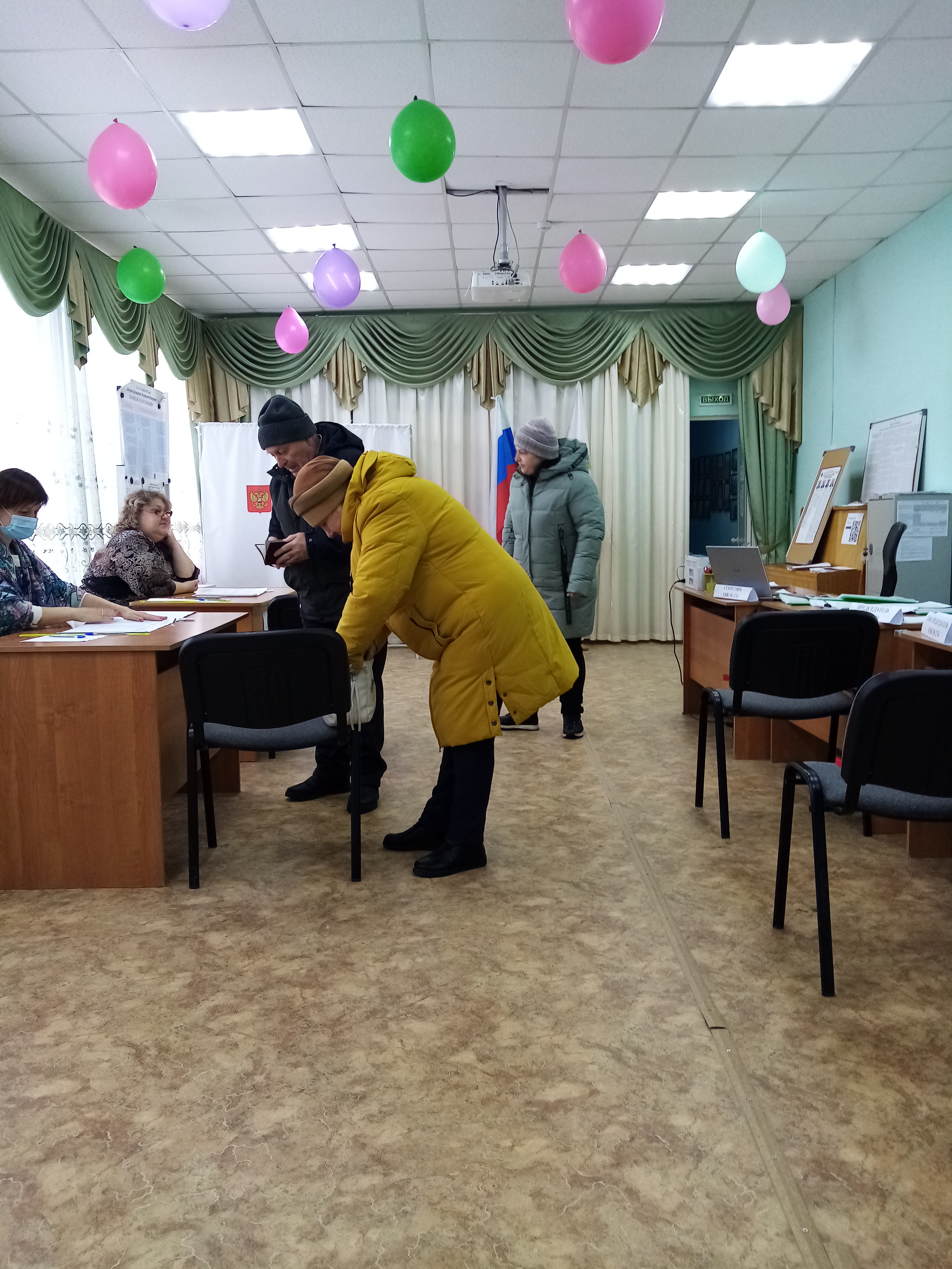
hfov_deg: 53.1
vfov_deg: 67.3
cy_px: 634
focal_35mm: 26
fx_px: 953
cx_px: 476
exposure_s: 1/50
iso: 129
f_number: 1.8
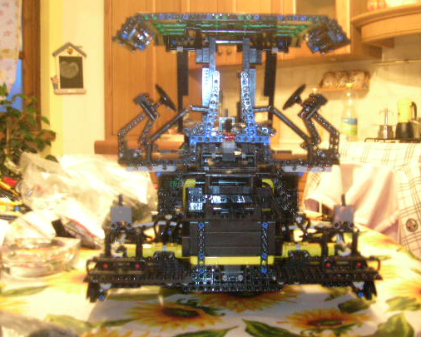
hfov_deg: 43.8
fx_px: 523
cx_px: 223
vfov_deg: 35.7
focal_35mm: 42
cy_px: 156
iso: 200
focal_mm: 5.7
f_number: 2.9
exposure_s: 1/1.5
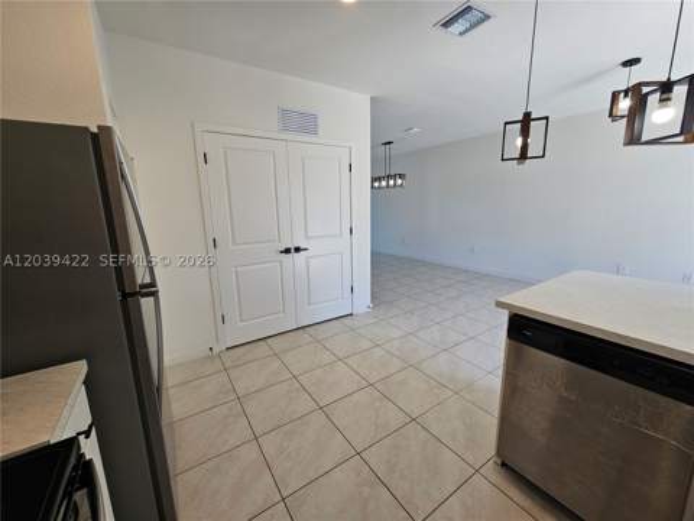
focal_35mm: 13
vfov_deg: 89.9
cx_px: 347
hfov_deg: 106.2
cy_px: 260
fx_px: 261
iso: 50
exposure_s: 1/125
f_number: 2.2
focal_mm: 2.2
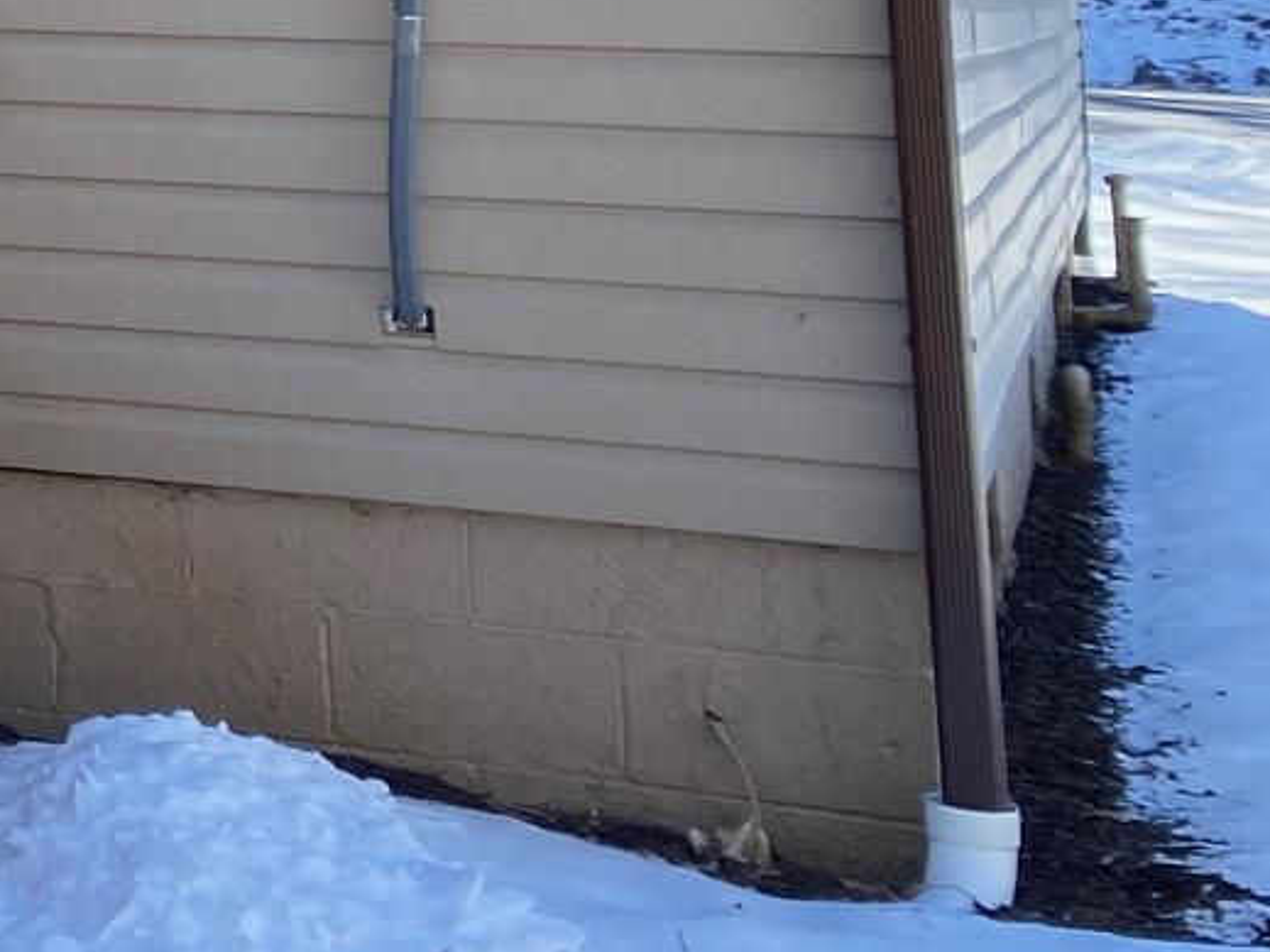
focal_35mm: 101
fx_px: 3705
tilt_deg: +10.0
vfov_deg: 13.5
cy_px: -597
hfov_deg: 16.1
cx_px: -1079
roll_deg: -1.5
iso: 32
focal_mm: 4.25
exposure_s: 1/799
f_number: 1.8
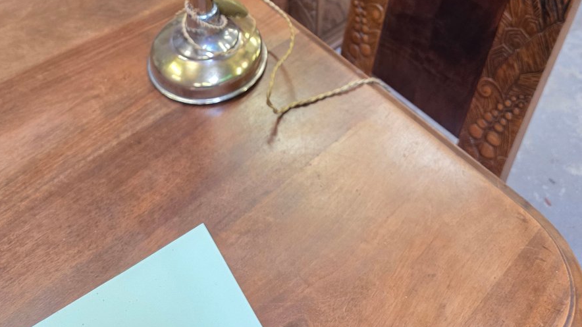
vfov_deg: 30.2
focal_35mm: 34
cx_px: 289
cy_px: -51
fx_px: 525
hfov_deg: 58.0
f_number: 1.8
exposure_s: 1/100
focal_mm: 5.4
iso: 320
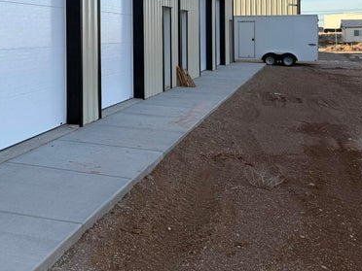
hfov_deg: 33.4
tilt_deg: +1.7
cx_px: 49
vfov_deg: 25.9
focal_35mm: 55
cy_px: 38
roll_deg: +2.0
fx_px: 575
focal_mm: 6.76
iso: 80
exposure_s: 1/1174
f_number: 1.78
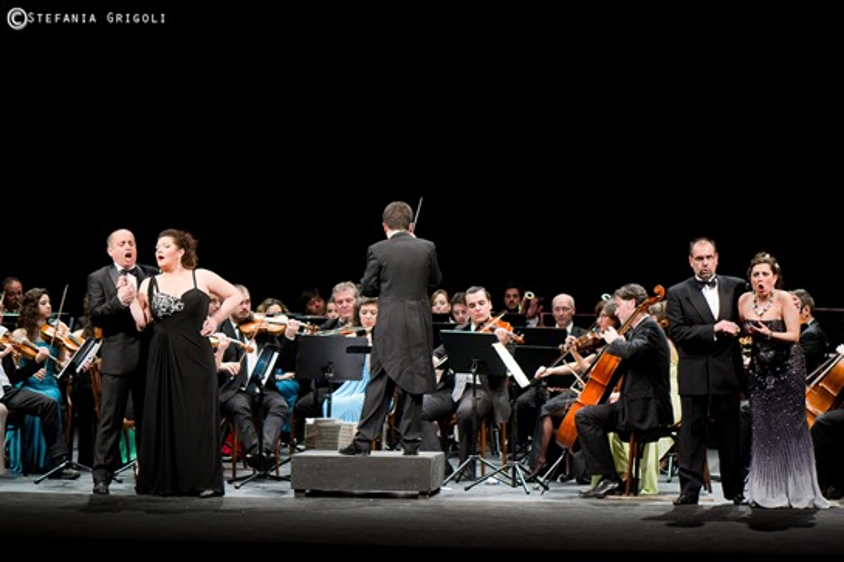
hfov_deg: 13.0
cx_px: 422
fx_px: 3691
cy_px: 281
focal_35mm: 158
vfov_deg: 8.7
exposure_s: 1/125
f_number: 2.8
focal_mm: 105
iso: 800
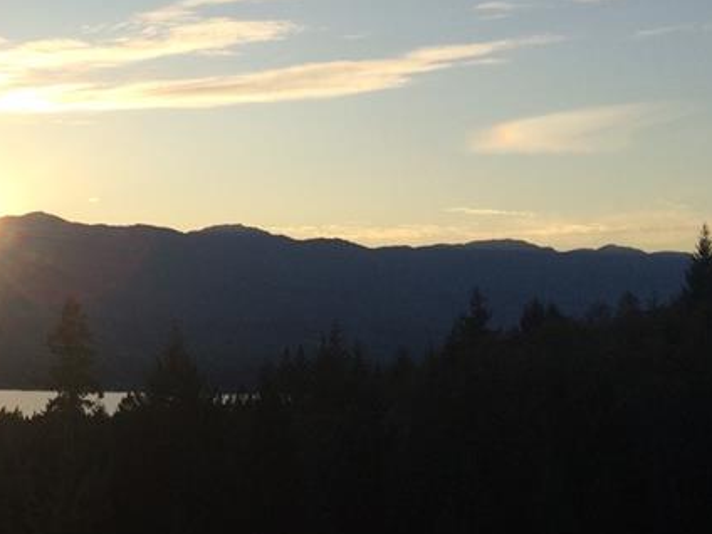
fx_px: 1440
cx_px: 35
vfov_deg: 21.0
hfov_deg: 26.6
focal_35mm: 70
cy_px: 237
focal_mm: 4.15
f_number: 2.2
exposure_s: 1/2740
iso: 32
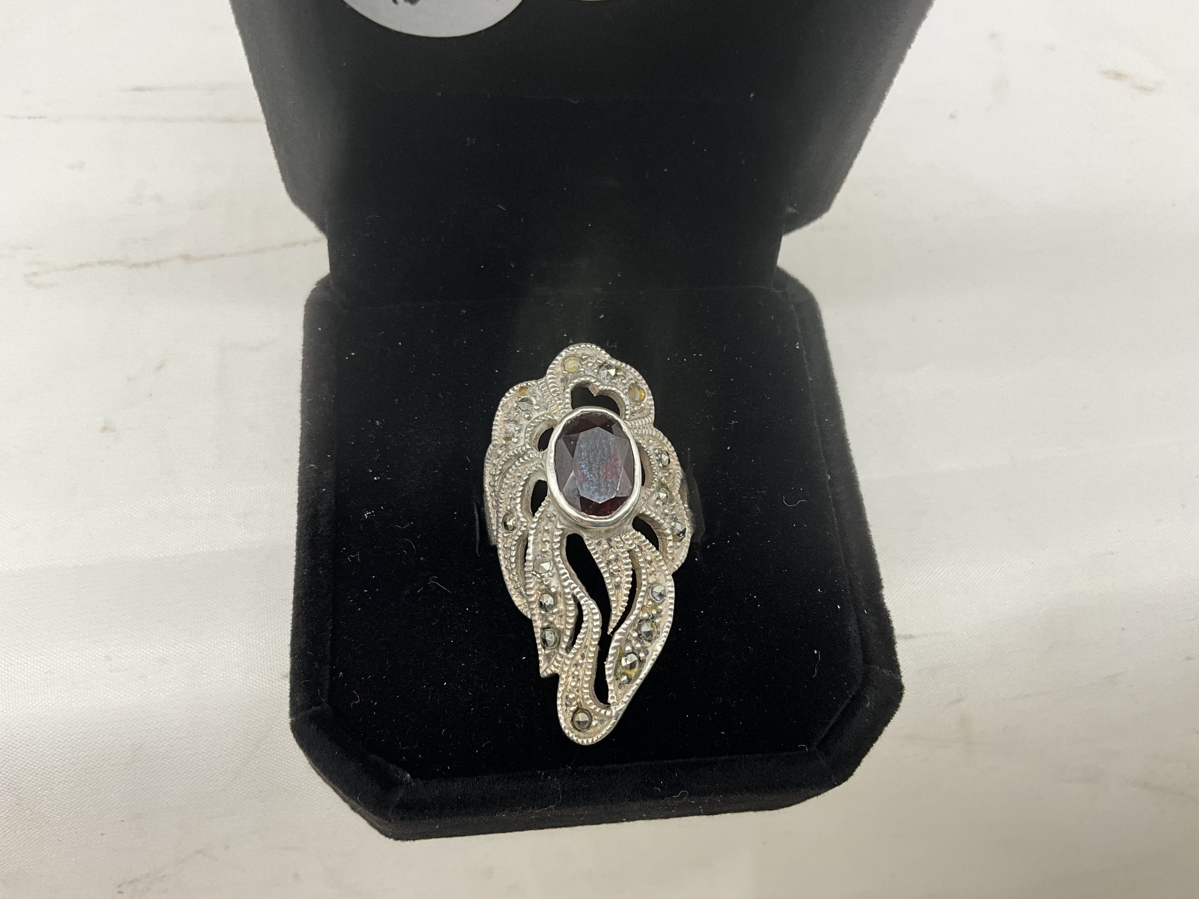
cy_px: 450
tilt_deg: -66.0
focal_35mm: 29
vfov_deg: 48.2
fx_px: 1004
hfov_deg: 61.7
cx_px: 600
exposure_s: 1/122
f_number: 1.8
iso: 40
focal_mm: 3
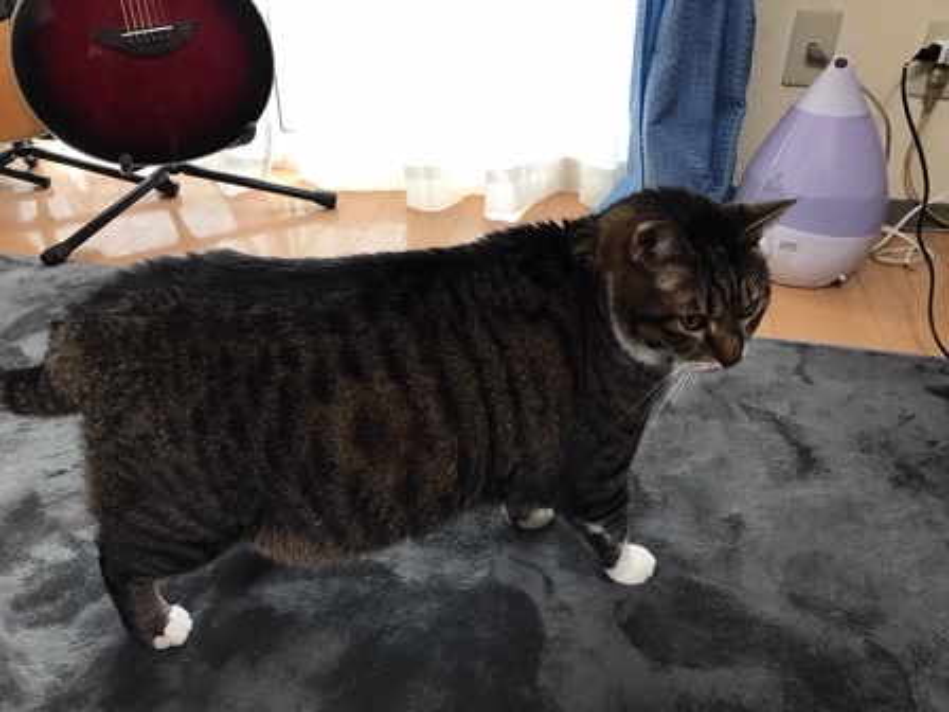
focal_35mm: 28
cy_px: 356
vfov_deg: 49.7
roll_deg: -0.5
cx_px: 474
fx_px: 768
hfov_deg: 63.4
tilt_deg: -33.0
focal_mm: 3.99
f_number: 1.8
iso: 40
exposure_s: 1/33
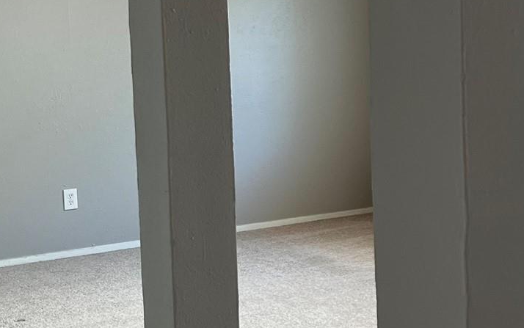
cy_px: 108
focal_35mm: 79
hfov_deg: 26.0
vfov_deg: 16.5
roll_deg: +2.0
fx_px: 1129
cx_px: 343
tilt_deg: -4.6
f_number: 1.5
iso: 125
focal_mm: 5.7
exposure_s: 1/120
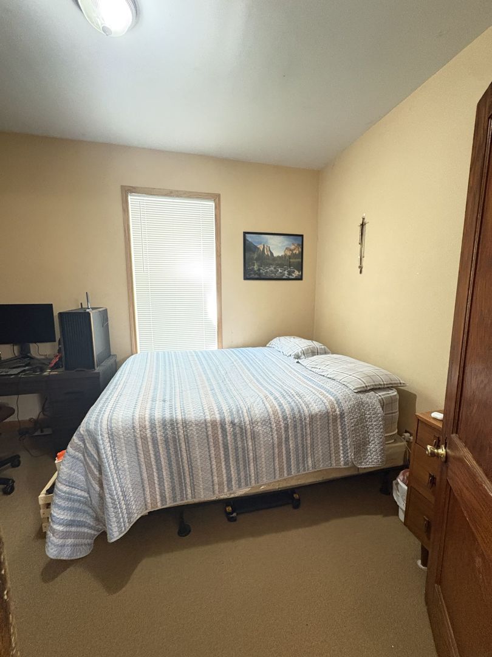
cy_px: 328
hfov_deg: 85.7
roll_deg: -0.1
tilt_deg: -7.8
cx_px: 246
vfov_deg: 102.1
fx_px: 265
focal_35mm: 14
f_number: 2.2
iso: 1000
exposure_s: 1/30
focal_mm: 2.22
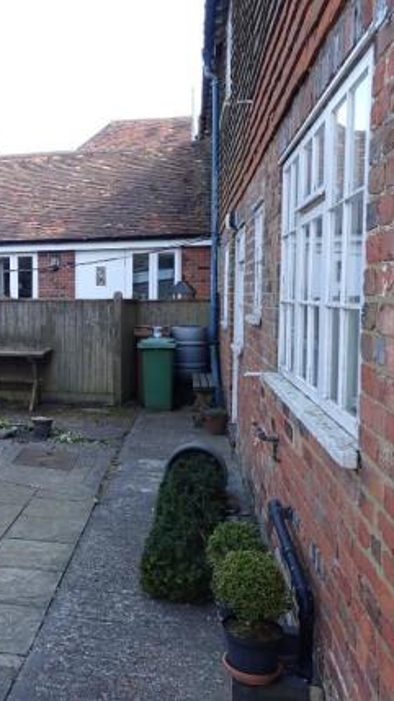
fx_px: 688
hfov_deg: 29.4
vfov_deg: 54.0
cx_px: -17
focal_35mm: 37
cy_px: 355
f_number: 2.8
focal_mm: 4.5
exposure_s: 1/160
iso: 100
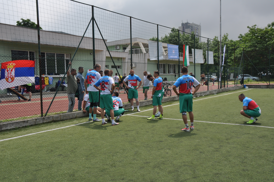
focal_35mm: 36
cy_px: 91
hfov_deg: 53.2
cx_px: 137
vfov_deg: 36.8
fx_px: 274
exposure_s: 1/320
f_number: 9
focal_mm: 24
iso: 200
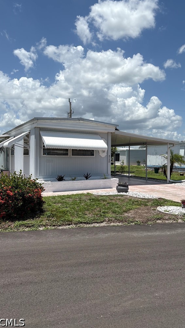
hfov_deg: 40.1
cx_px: 110
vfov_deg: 66.1
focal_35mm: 29
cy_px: 162
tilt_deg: -0.7
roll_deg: -0.8
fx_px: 253
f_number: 1.6
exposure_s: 1/6329
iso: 50
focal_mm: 5.96
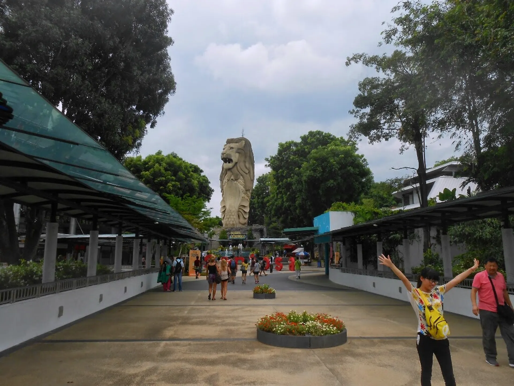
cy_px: 193
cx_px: 257
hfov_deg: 67.3
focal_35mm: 26
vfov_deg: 53.1
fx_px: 386
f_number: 3.5
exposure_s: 1/1000
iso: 80
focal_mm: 4.6
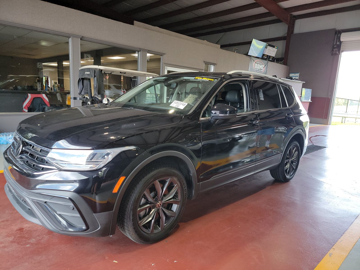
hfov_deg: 71.6
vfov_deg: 56.8
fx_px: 250
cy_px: 135
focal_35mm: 24
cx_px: 180
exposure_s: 1/59
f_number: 1.8
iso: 123
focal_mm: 6.7
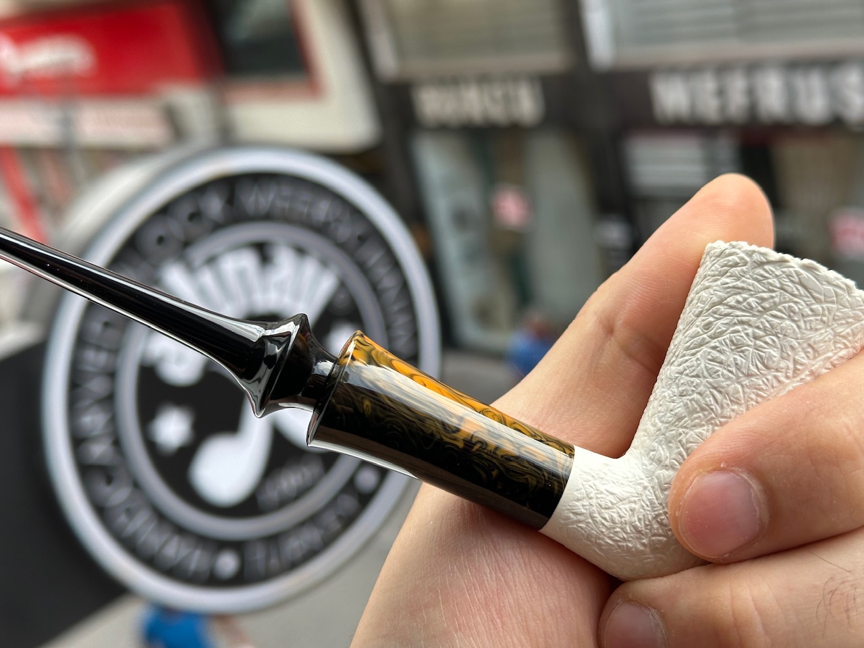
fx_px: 1198
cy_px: 324
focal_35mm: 48
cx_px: 432
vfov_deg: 30.3
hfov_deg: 39.7
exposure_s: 1/597
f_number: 1.78
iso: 64
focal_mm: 6.86
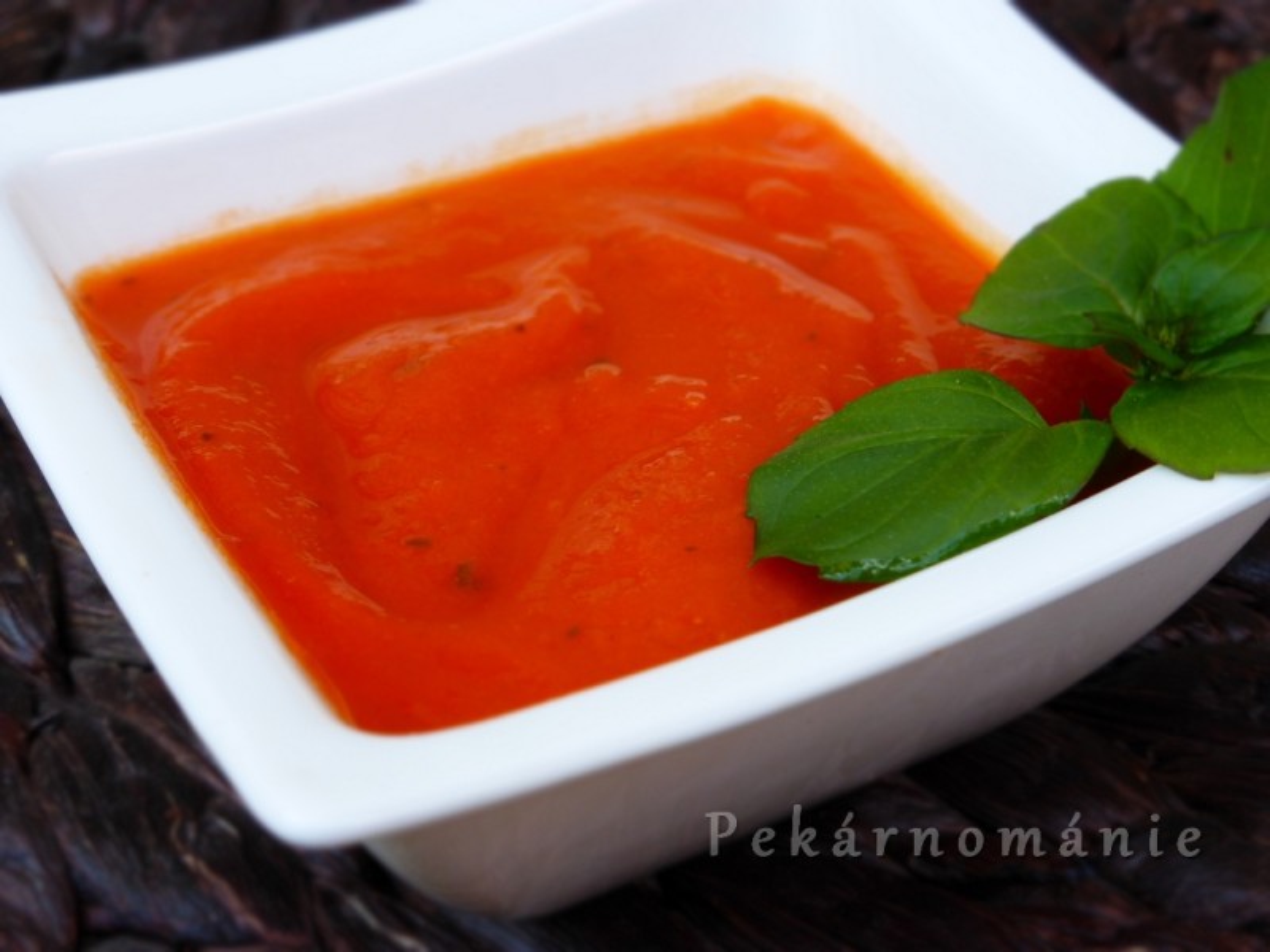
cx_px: 635
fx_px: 2898
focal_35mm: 79
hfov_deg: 24.7
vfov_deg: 18.7
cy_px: 476
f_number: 5.1
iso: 100
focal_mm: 14.2
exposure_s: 1/60
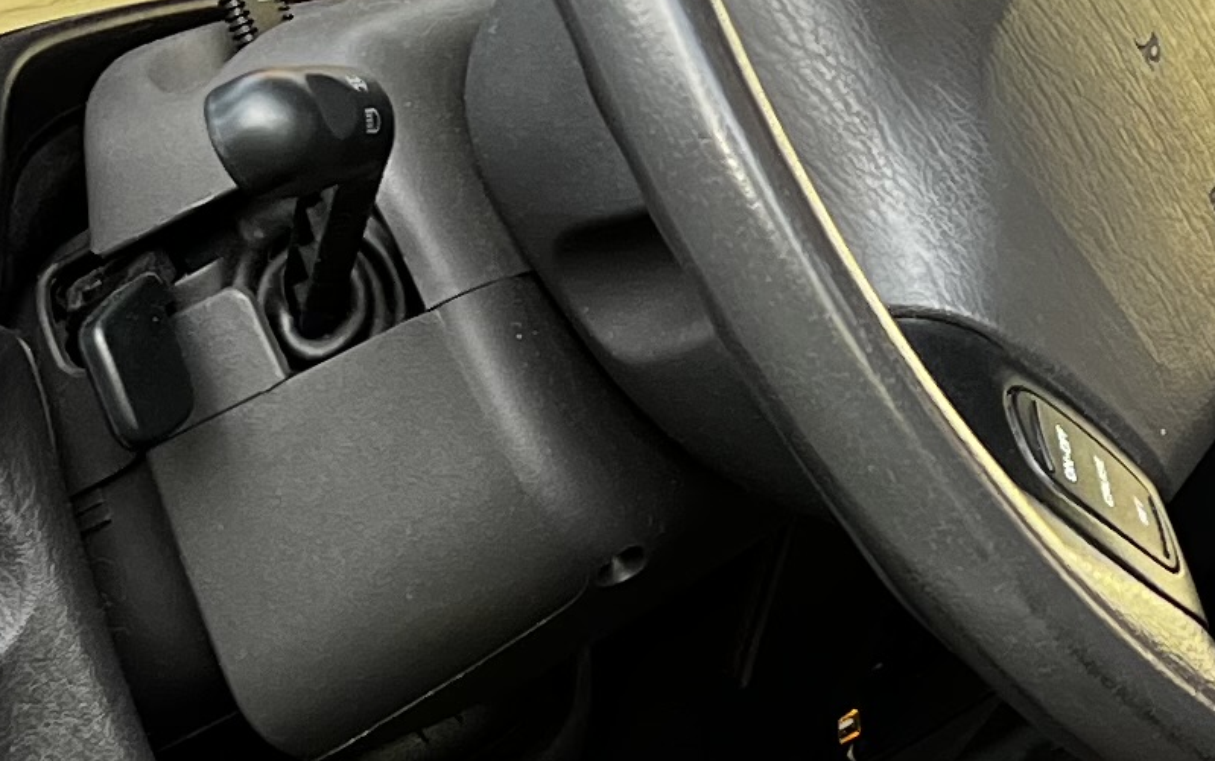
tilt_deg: -18.5
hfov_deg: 14.7
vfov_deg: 9.2
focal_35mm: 139
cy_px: 1055
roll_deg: +0.3
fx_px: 4604
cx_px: 1270
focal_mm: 5.1
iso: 80
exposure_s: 1/121
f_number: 1.6
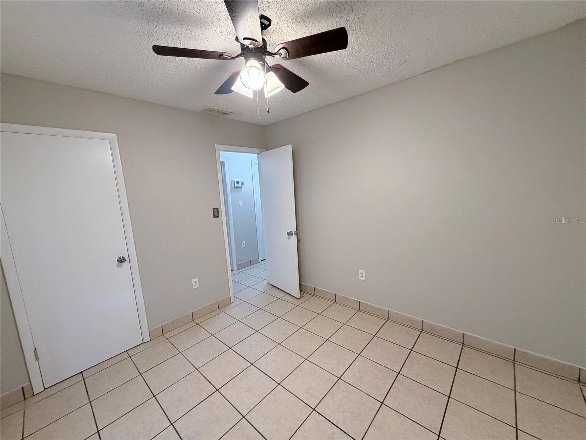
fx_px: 237
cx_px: 293
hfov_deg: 102.1
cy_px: 220
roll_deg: +4.0
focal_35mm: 14
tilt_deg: -8.1
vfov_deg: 85.7
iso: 250
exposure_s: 1/60
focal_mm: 2.22
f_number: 2.2
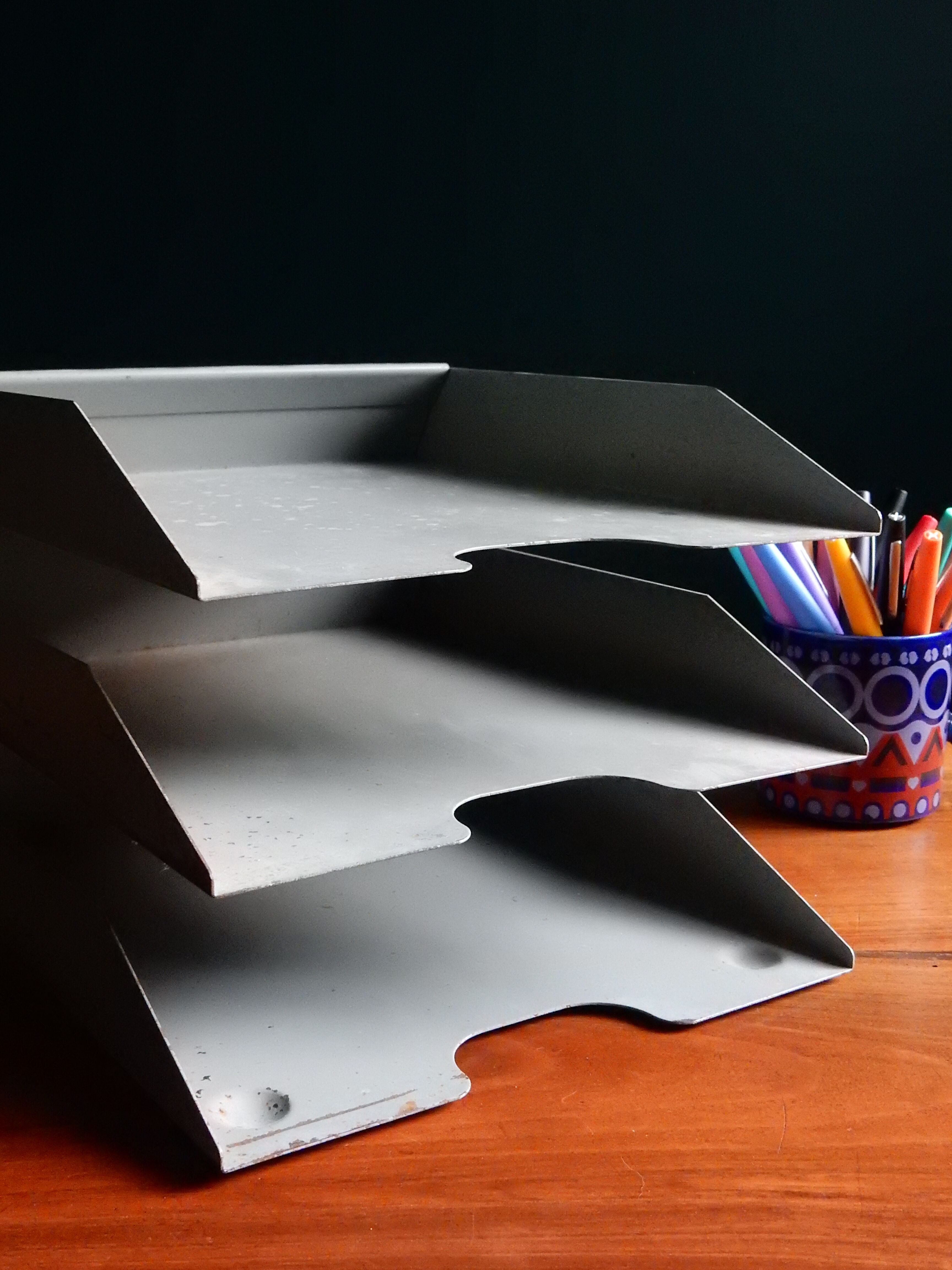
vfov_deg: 43.9
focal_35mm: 43
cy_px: 635
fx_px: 1577
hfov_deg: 33.6
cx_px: 476
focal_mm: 7.6
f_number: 4.2
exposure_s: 1/40
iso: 1600
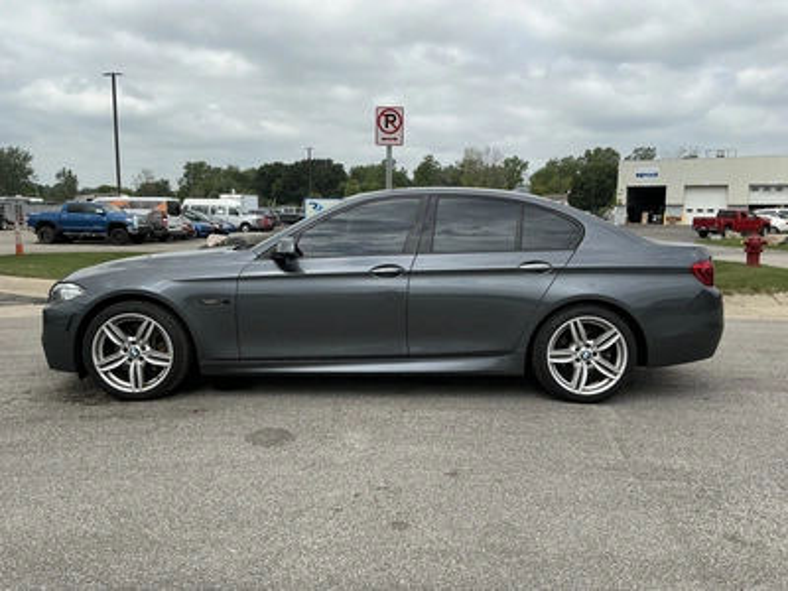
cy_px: 296
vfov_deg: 49.7
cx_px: 394
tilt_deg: -3.4
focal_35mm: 28
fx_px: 637
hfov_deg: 63.4
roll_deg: -0.9
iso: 25
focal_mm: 3
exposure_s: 1/1848
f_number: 1.8
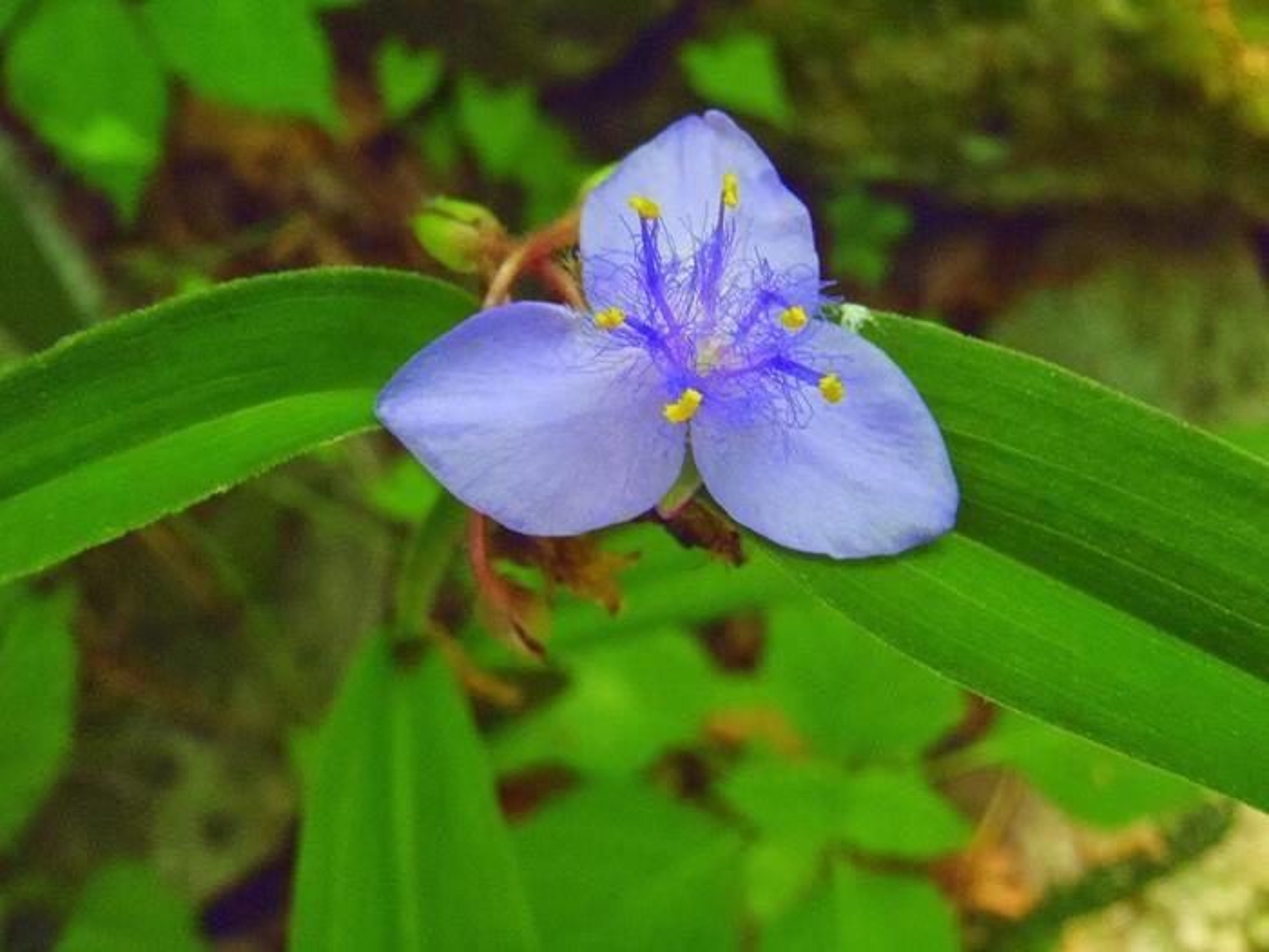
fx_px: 1356
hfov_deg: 50.1
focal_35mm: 37
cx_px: 634
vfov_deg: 38.7
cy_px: 476
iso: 400
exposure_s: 1/30
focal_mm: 6.64
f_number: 4.7
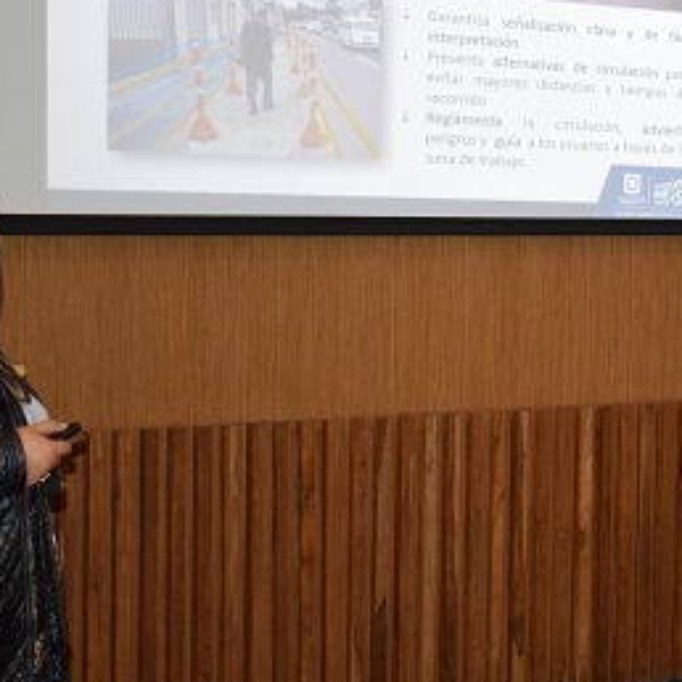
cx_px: 611
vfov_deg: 18.3
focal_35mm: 95
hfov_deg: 18.0
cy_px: 256
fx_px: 2118
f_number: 4.5
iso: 2000
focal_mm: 32
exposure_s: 1/60
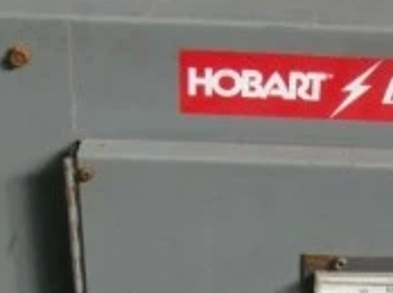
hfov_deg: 14.9
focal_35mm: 129
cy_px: 327
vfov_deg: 11.3
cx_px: 429
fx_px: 1463
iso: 222
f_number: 2.7
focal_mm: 7.5
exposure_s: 1/61.5
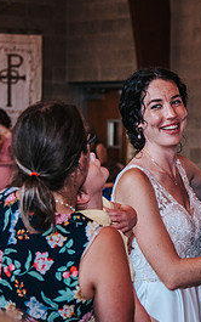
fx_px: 1365
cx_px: 285
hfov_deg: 8.3
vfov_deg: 13.4
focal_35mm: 156
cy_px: 138
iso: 1000
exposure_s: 1/200
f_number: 4
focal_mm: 62
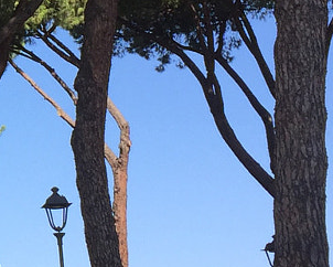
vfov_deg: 10.1
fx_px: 1479
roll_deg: -0.7
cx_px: -229
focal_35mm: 150
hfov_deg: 12.0
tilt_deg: +19.3
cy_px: -55
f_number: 2.2
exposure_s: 1/964
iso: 32
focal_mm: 4.15
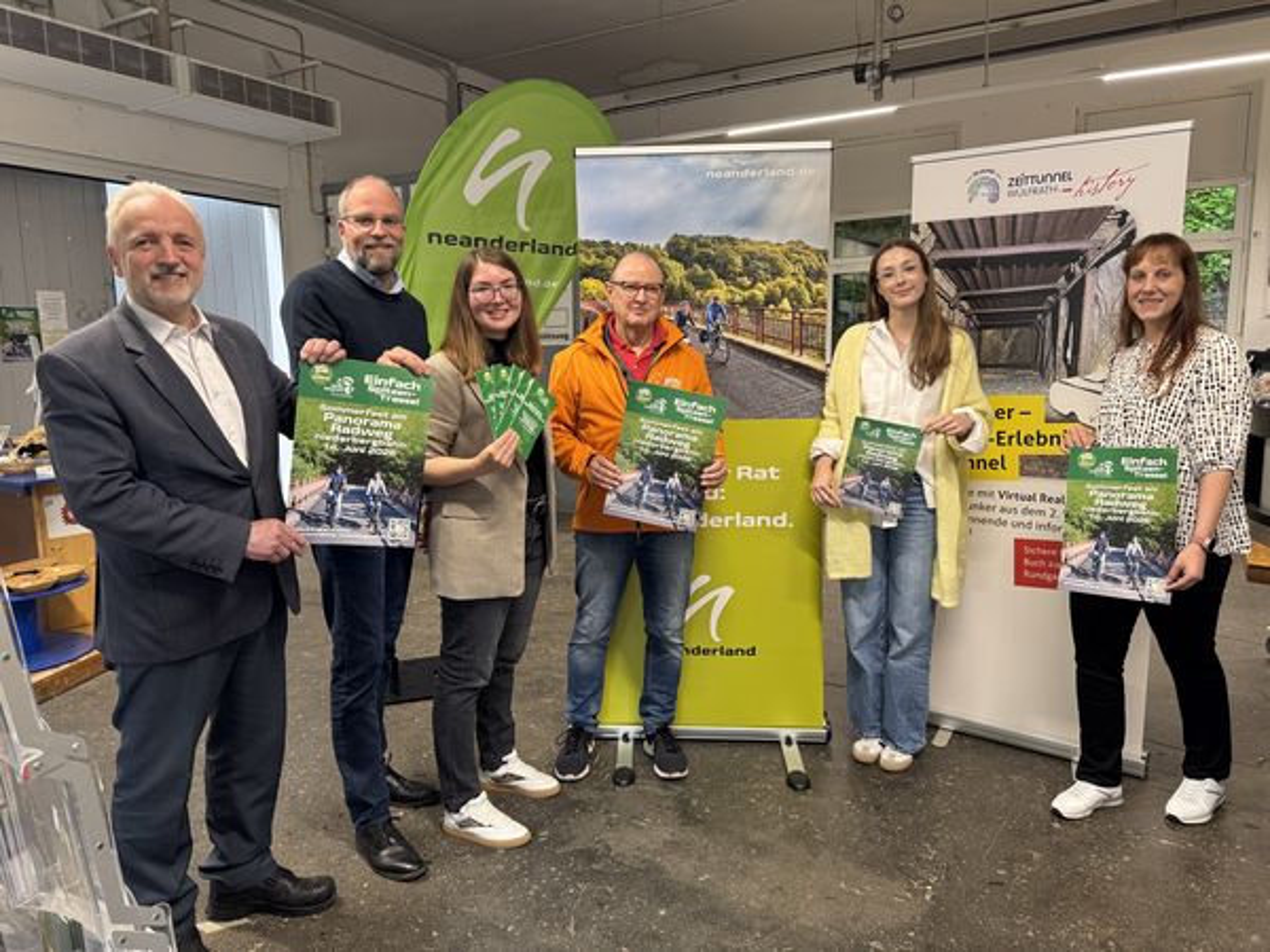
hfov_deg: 71.6
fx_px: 881
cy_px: 476
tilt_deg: -8.7
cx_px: 635
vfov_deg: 56.8
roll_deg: +1.0
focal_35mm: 24
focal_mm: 6.76
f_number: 1.78
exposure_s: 1/90
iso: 200
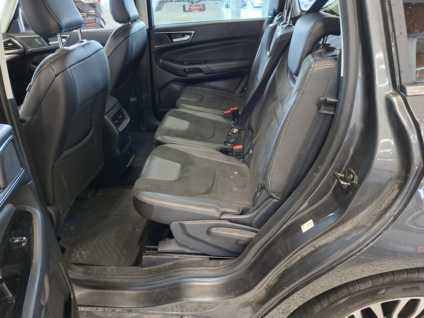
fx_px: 282
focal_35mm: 23
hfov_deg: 73.9
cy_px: 159
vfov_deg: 58.9
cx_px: 212
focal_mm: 5.54
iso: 500
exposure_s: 1/25
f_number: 1.8
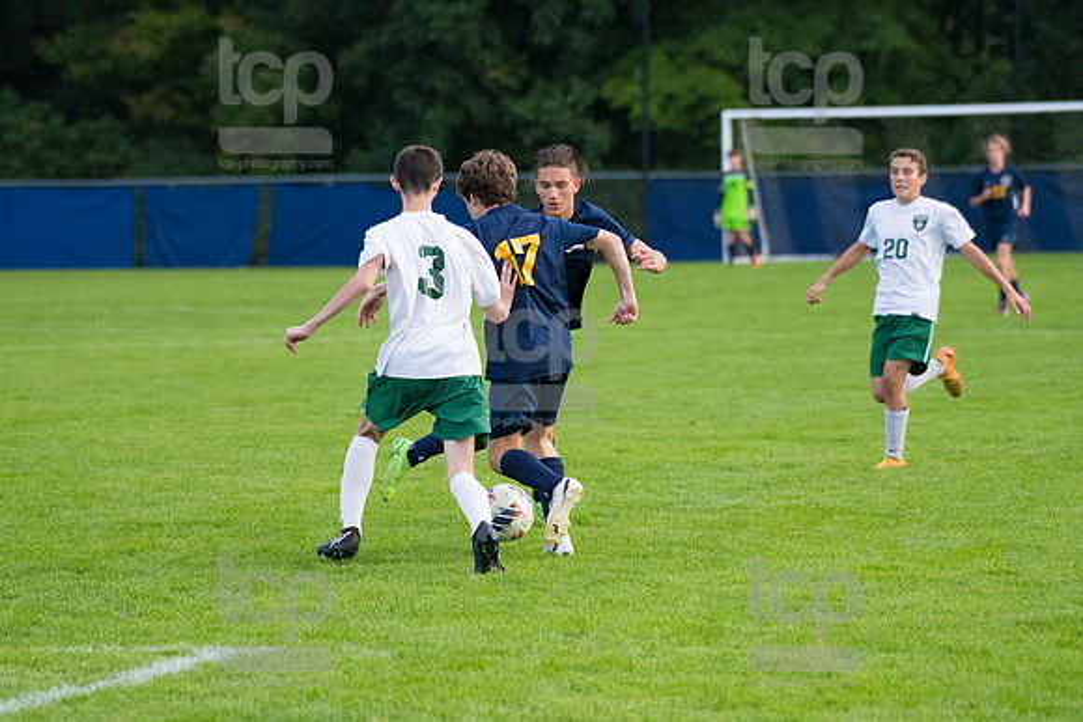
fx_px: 7221
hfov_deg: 8.6
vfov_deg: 5.7
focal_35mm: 240
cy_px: 361
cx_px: 542
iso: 3200
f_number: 5.6
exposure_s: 1/2000
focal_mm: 240
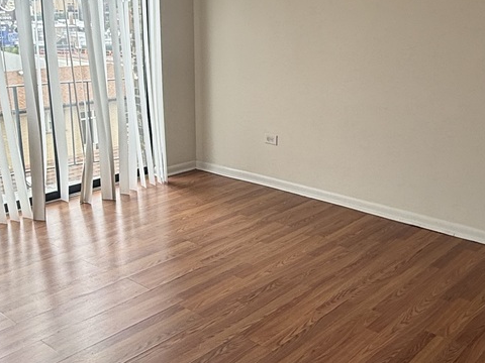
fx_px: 588
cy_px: 167
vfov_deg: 34.3
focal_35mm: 42
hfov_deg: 44.8
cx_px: 252
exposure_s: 1/187
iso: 50
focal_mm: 2.22
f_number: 2.2
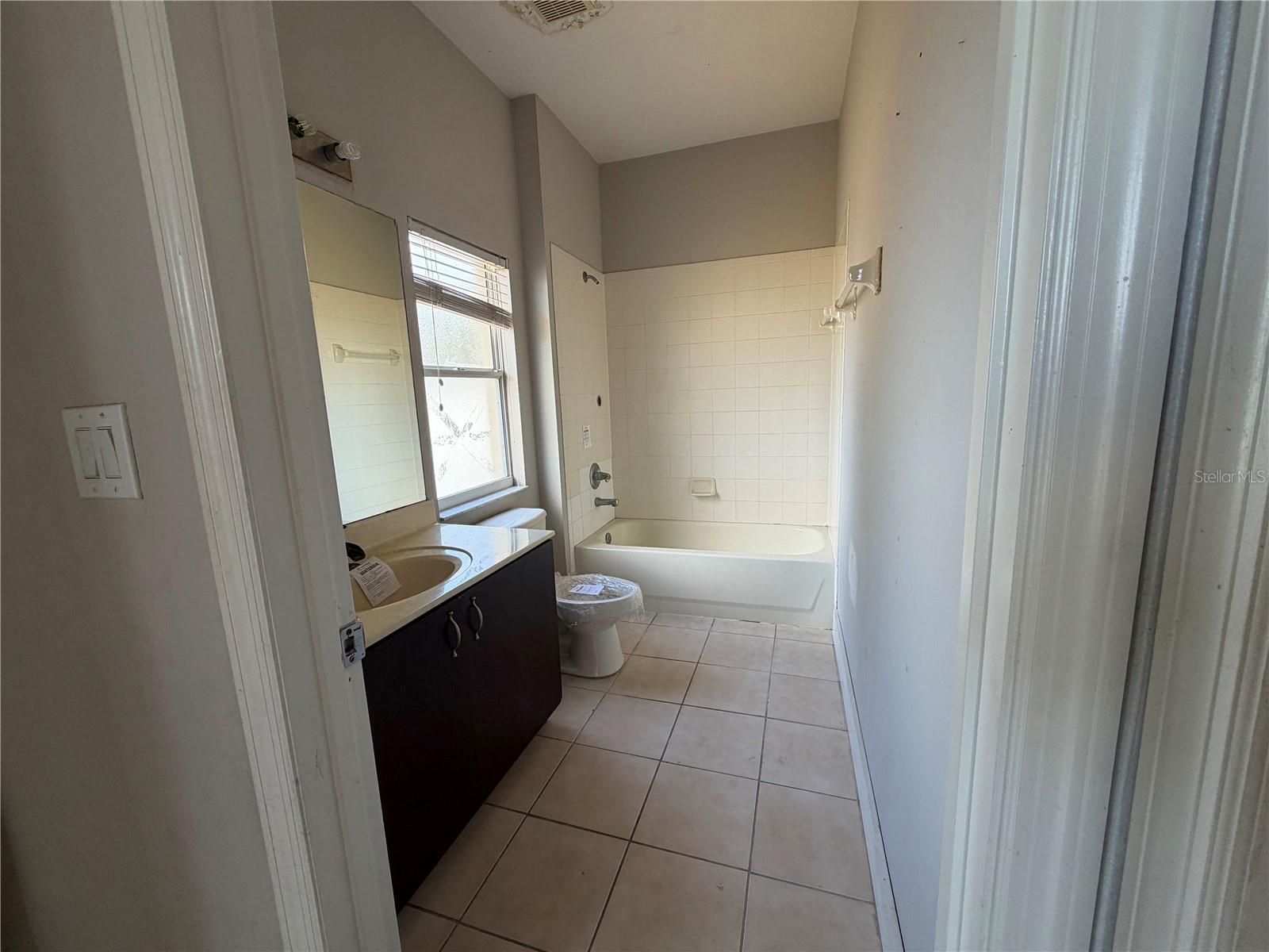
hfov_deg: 102.1
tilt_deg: -9.6
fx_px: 513
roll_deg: +2.8
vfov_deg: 85.7
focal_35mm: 14
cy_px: 476
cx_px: 634
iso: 64
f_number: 2.2
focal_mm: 2.22
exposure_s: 1/121
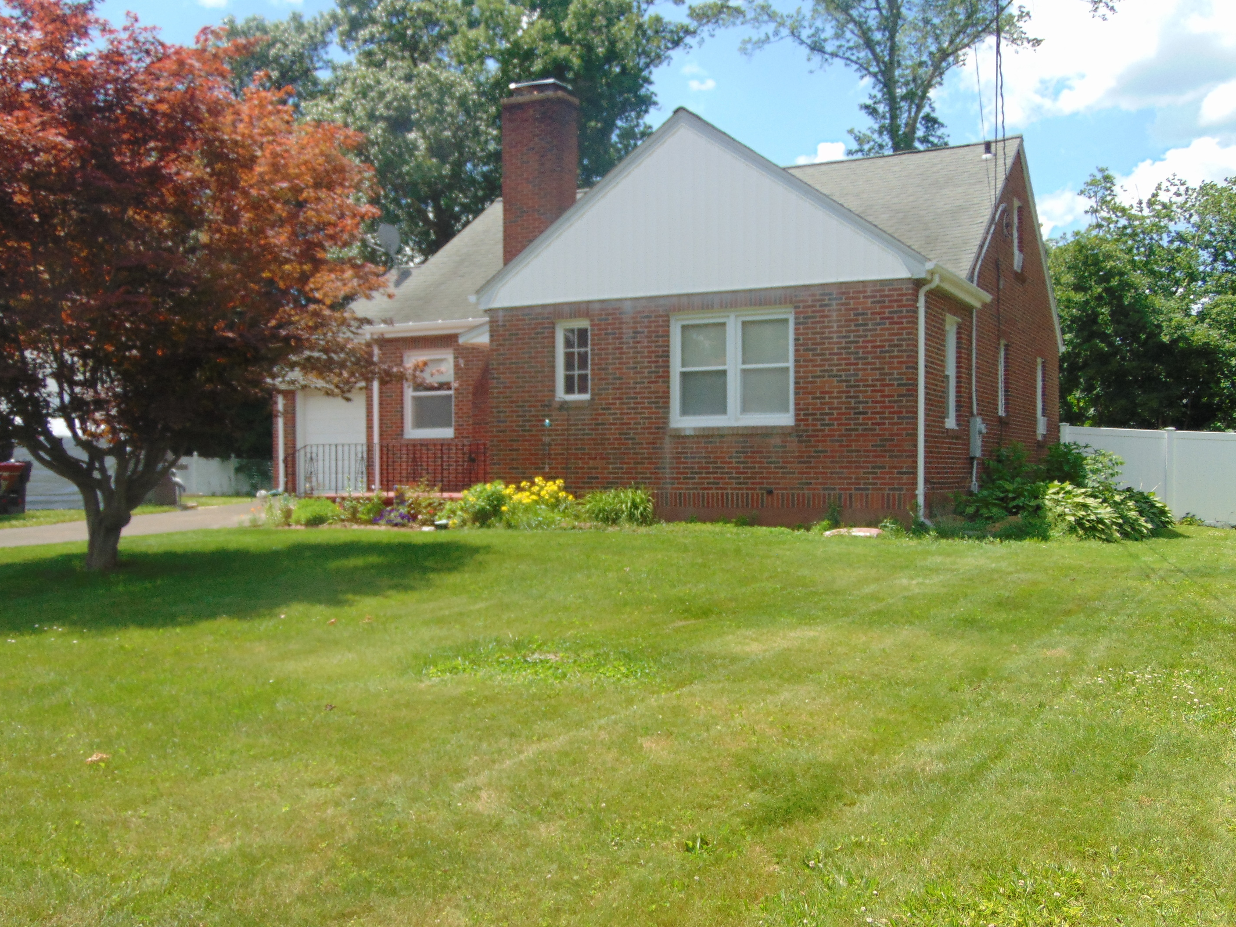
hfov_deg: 51.3
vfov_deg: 39.6
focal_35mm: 36
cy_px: 503
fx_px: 1285
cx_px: 645
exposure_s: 1/800
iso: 80
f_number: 3.2
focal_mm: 5.8
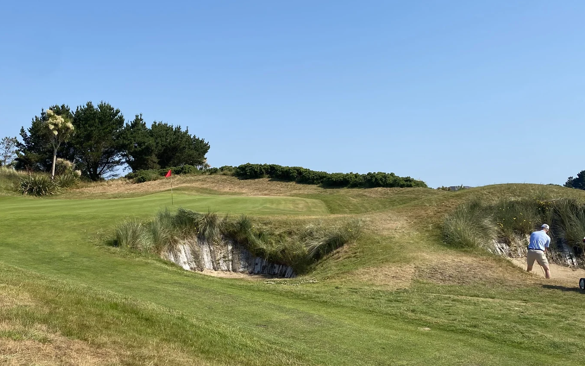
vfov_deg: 32.8
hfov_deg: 49.9
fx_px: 622
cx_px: 222
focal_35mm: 39
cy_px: 173
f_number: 1.8
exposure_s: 1/3205
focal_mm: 4.25
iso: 32
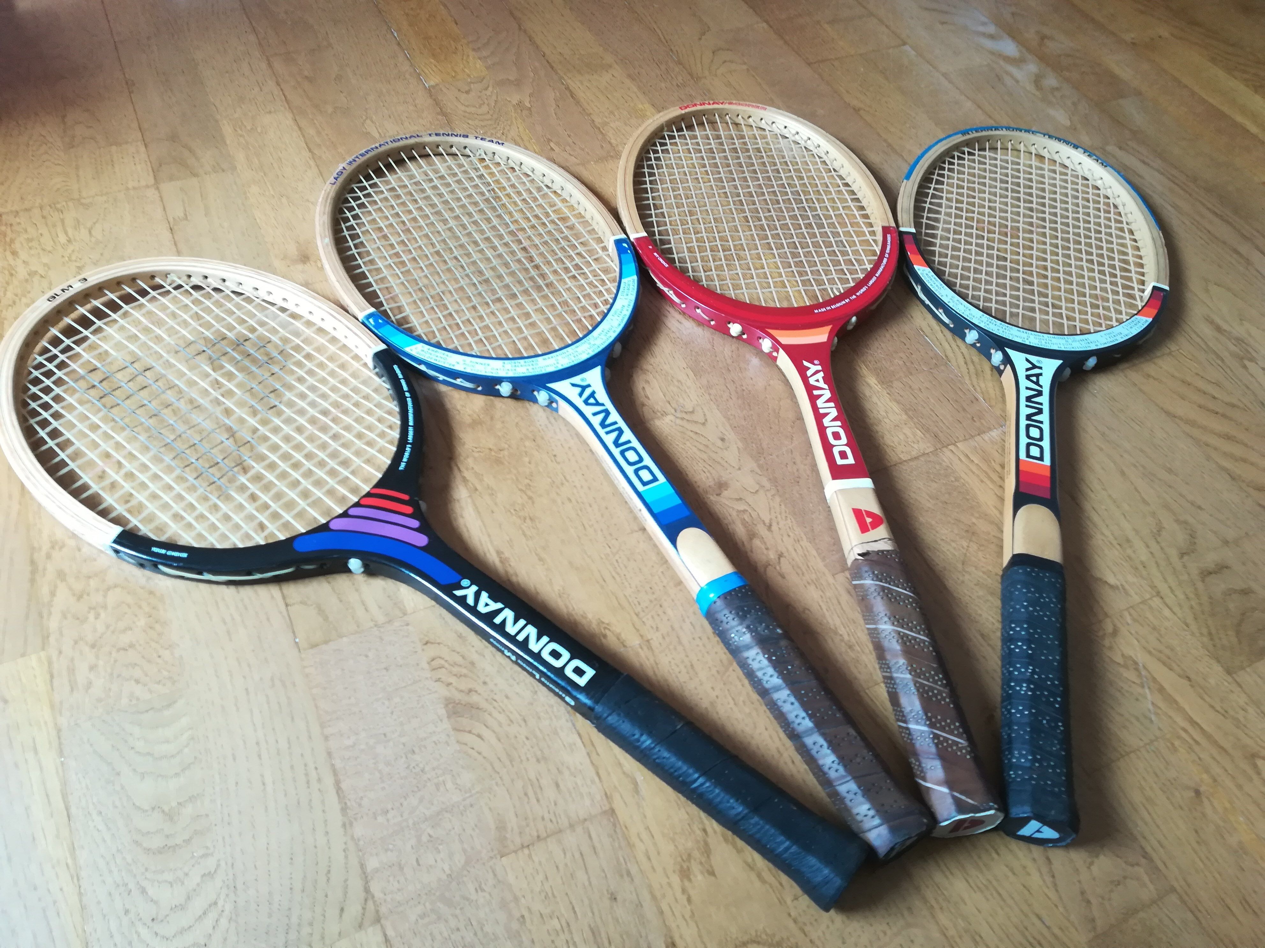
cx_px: 632
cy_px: 474
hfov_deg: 67.3
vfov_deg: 53.1
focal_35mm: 26
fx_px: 950
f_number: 2.2
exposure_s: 1/33.3
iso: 125
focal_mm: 3.83
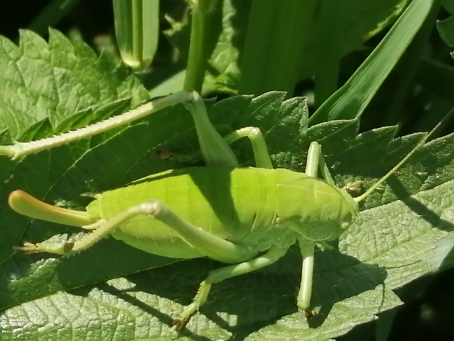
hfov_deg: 16.4
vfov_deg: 12.4
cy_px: 176
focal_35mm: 120
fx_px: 1575
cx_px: 221
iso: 50
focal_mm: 3.46
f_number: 1.8
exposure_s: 1/1050
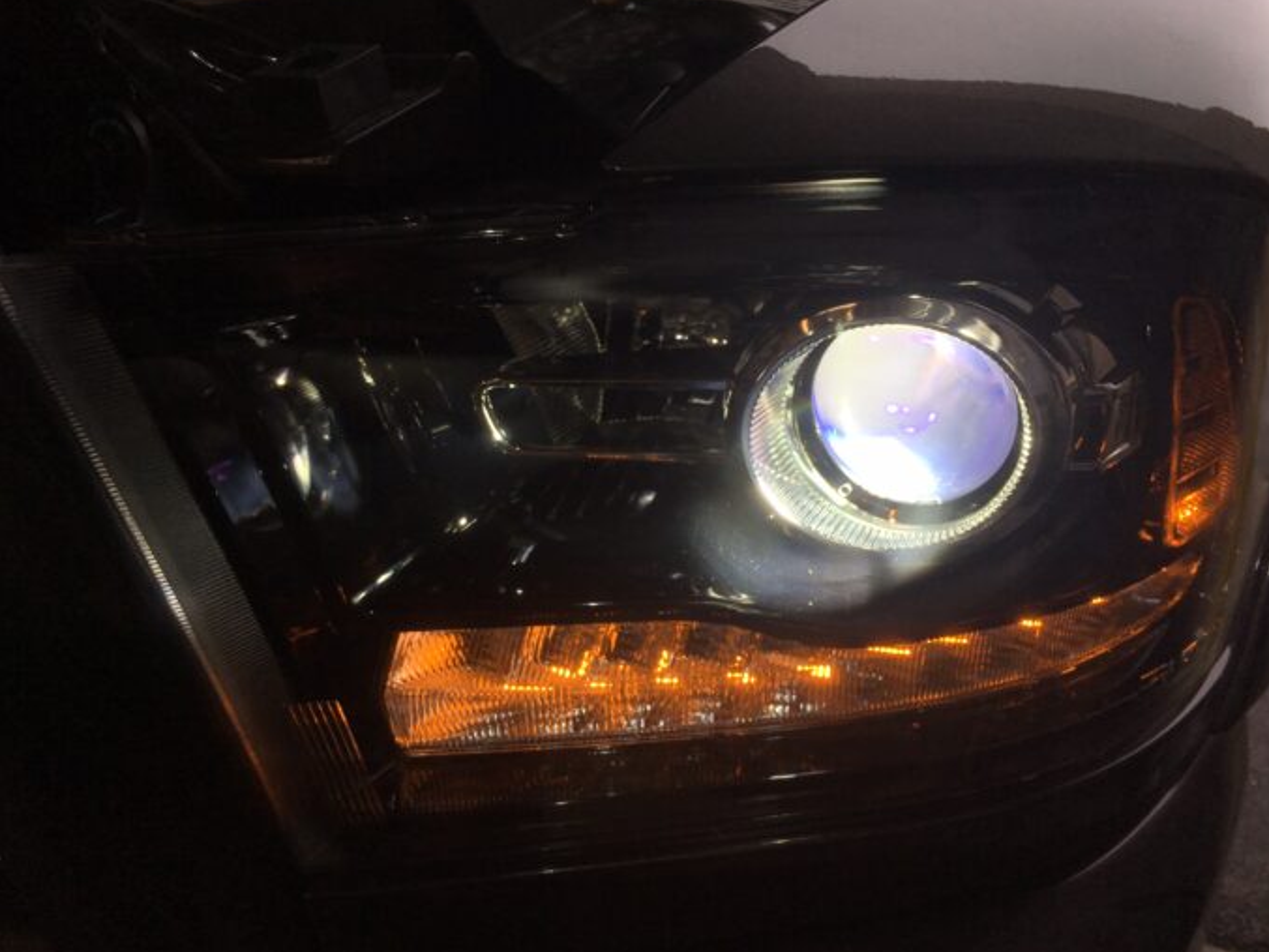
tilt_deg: -26.6
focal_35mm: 30
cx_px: 624
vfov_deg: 46.8
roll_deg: +0.5
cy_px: 468
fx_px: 1100
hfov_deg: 60.0
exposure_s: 1/189
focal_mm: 4.15
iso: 25
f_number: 2.2
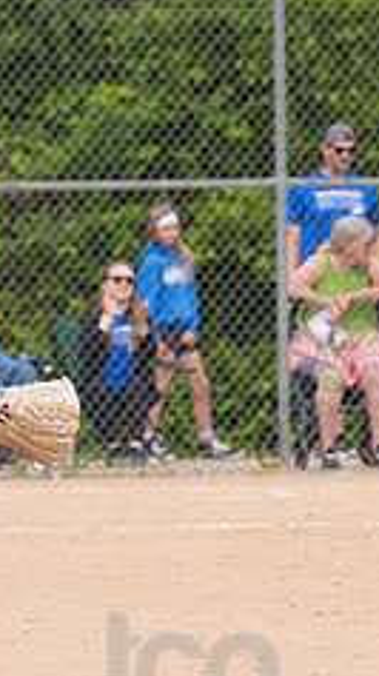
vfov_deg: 3.6
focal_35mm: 594
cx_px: -211
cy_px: 314
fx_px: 10631
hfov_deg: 2.0
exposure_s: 1/1600
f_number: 5.6
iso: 320
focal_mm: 155
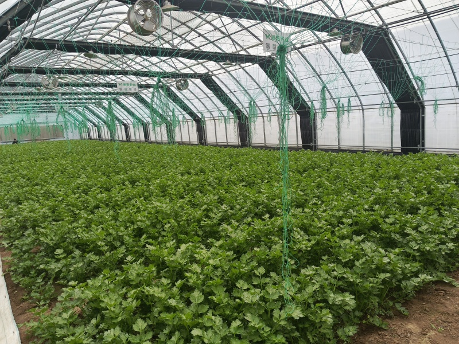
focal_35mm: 25
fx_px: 331
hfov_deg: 69.4
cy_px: 172
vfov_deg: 54.9
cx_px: 230
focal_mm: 4.84
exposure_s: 1/389
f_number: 1.79
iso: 100
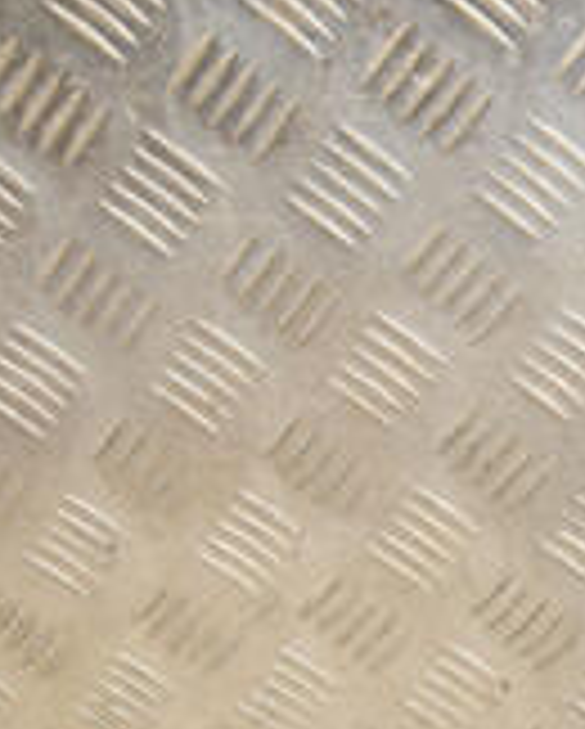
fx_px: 2700
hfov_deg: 11.4
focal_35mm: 125
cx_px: 1084
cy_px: 886
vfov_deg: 14.8
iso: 800
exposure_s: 1/200
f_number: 6.3
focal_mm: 24
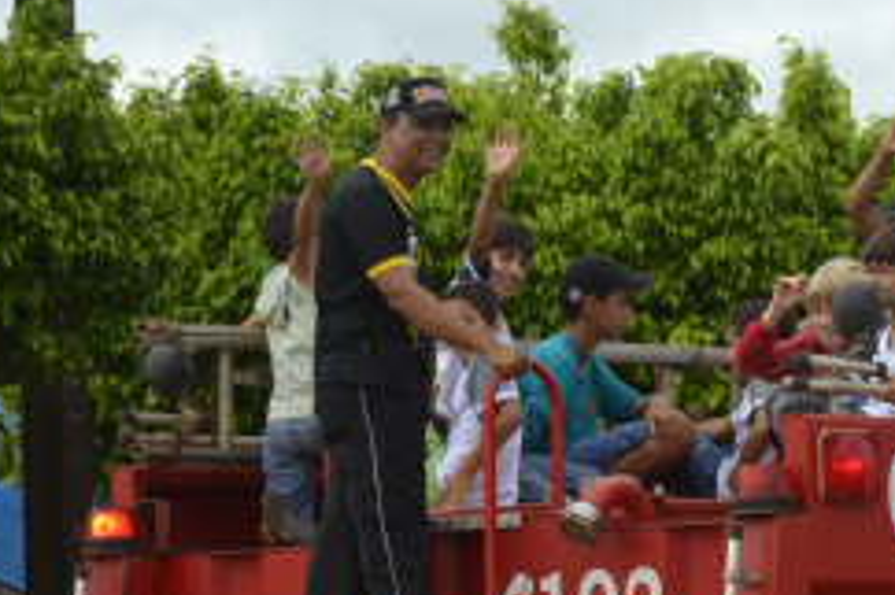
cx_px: 869
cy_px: 379
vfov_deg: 5.5
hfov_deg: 8.3
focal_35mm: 248
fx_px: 6161
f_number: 5.6
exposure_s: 1/1600
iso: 400
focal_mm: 80
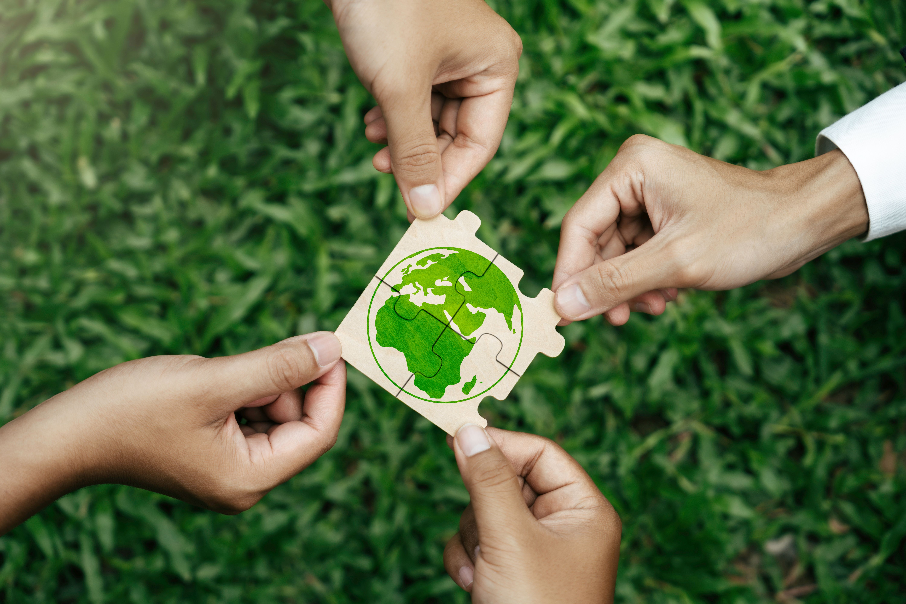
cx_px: 453
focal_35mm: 70
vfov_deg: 19.5
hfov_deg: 28.8
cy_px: 302
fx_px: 1762
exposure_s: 1/250
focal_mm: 70
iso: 100
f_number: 2.8
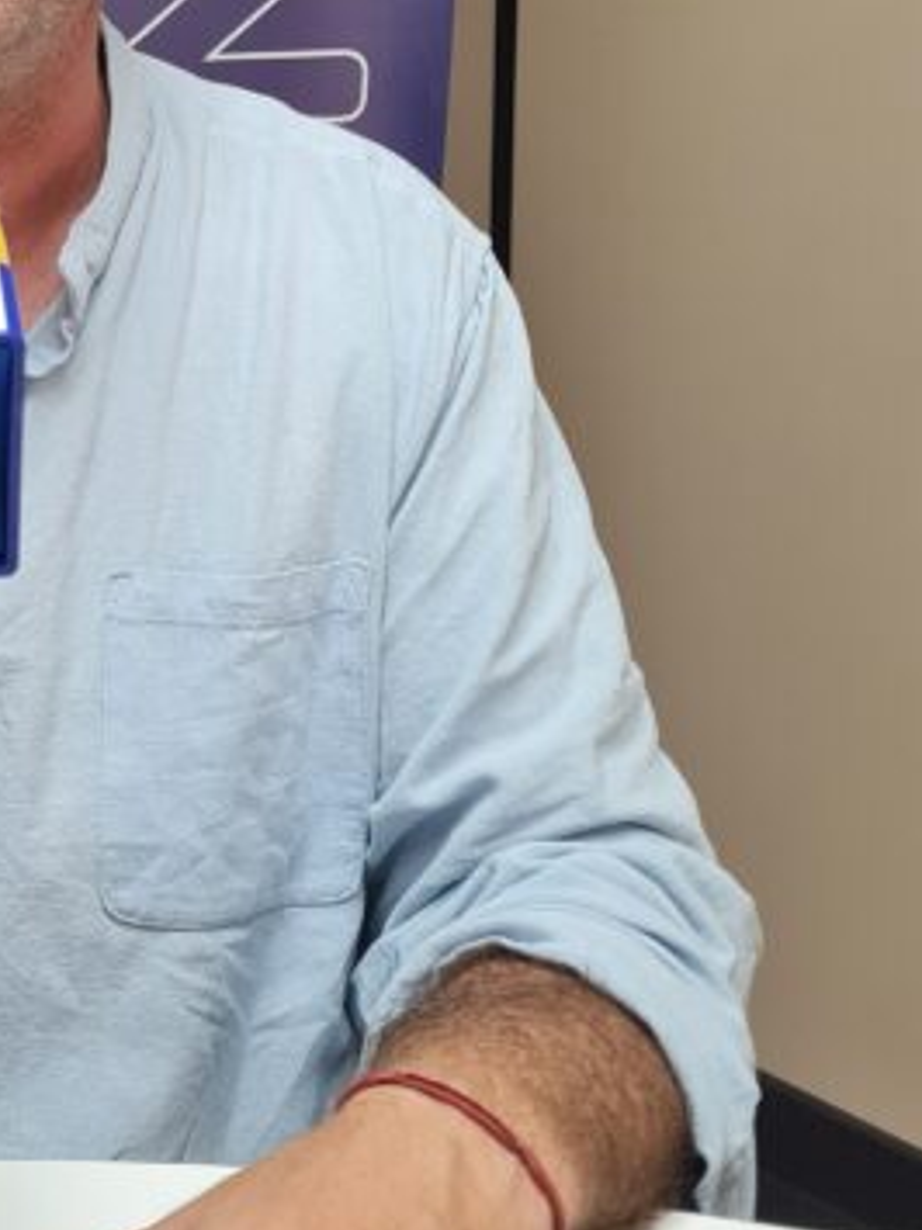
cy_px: 163
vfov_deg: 25.3
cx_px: -76
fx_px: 2665
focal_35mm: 75
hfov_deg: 18.9
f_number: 1.8
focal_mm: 5.4
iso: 200
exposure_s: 1/100
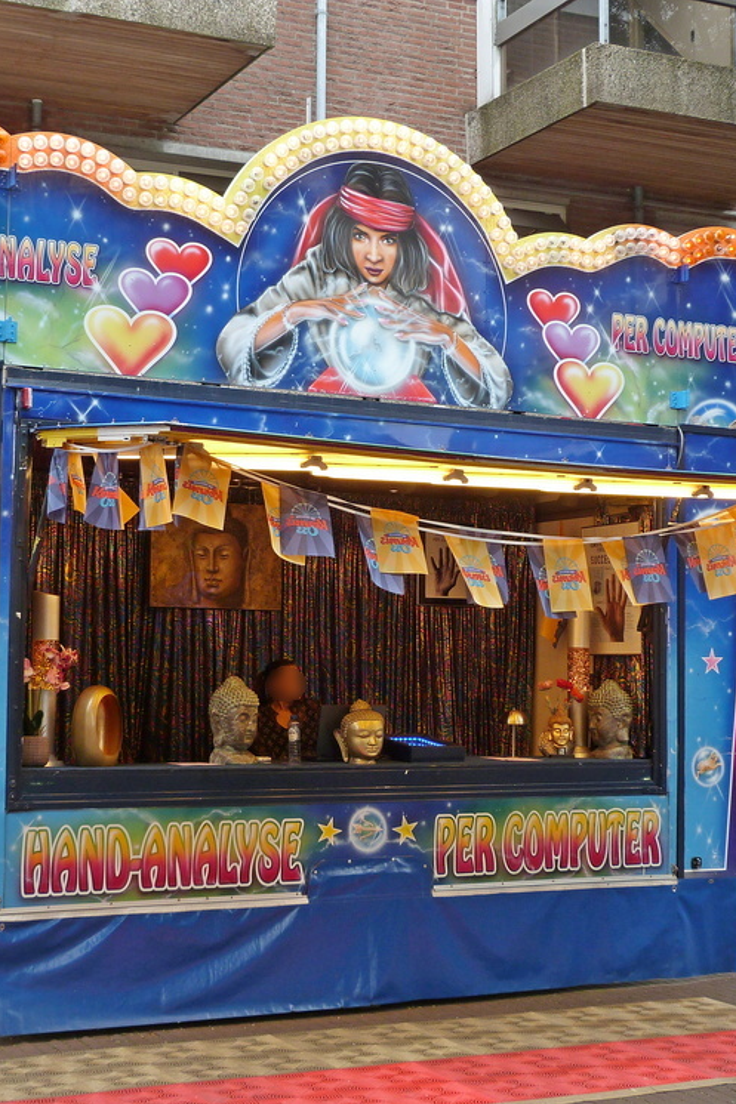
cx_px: 305
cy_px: 553
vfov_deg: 37.5
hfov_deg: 25.5
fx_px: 1626
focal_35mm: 53
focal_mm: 6.8
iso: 100
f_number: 3.6
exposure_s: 1/100
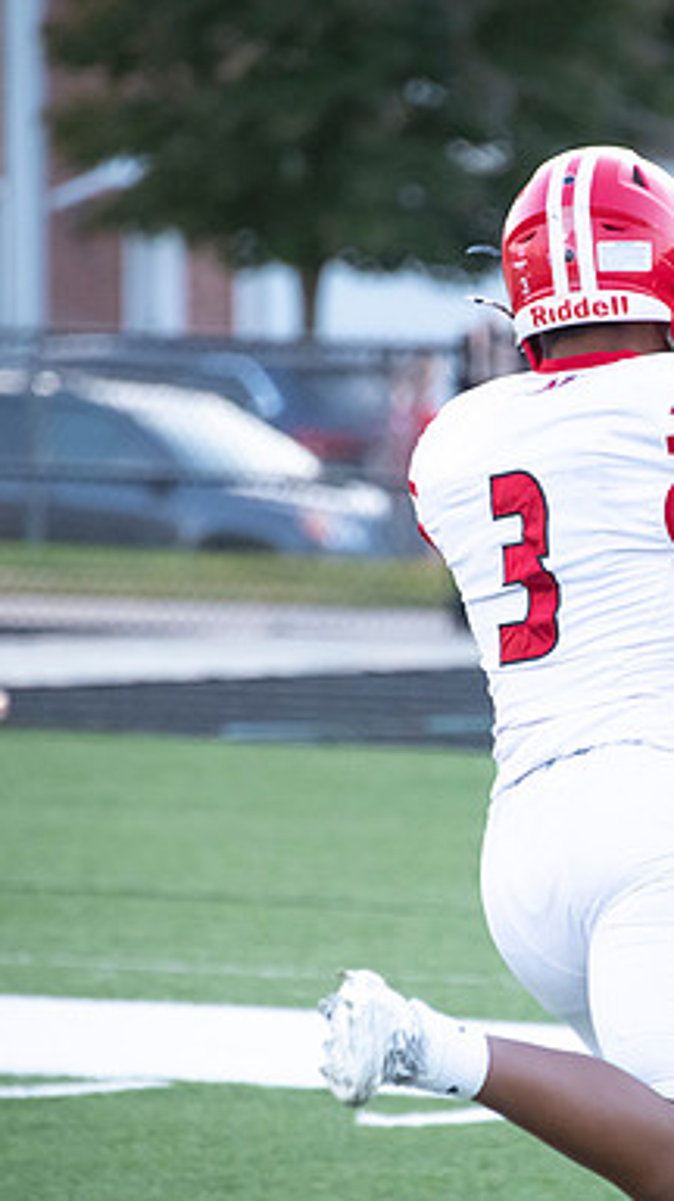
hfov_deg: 2.6
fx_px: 15090
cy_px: 600
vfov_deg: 4.6
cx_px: 574
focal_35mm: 474
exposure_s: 1/800
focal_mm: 300
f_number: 5.6
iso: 4000
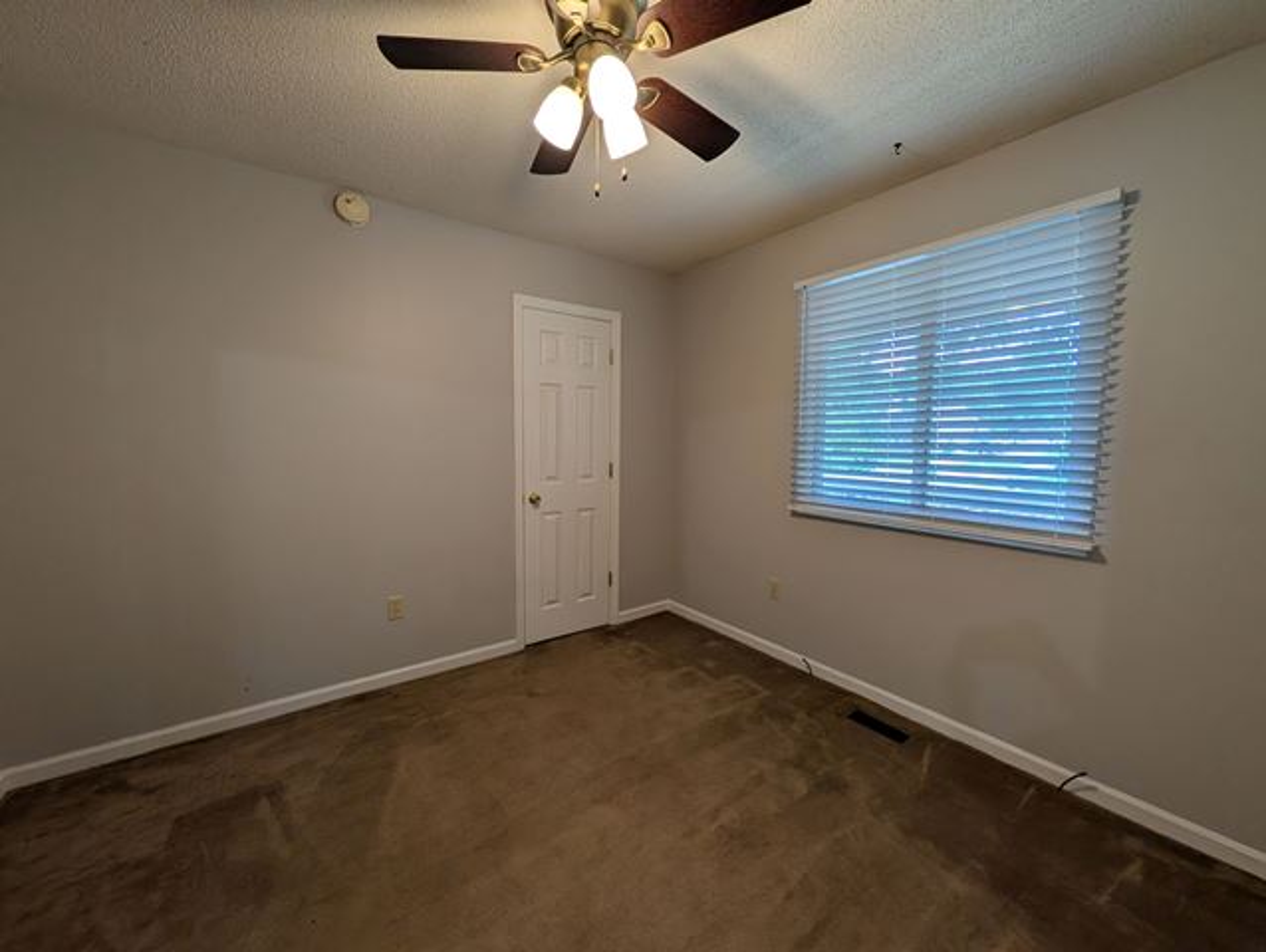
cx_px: 633
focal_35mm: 12
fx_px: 439
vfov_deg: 94.6
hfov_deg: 110.5
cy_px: 476
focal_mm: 2.02
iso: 90
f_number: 1.7
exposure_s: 1/120
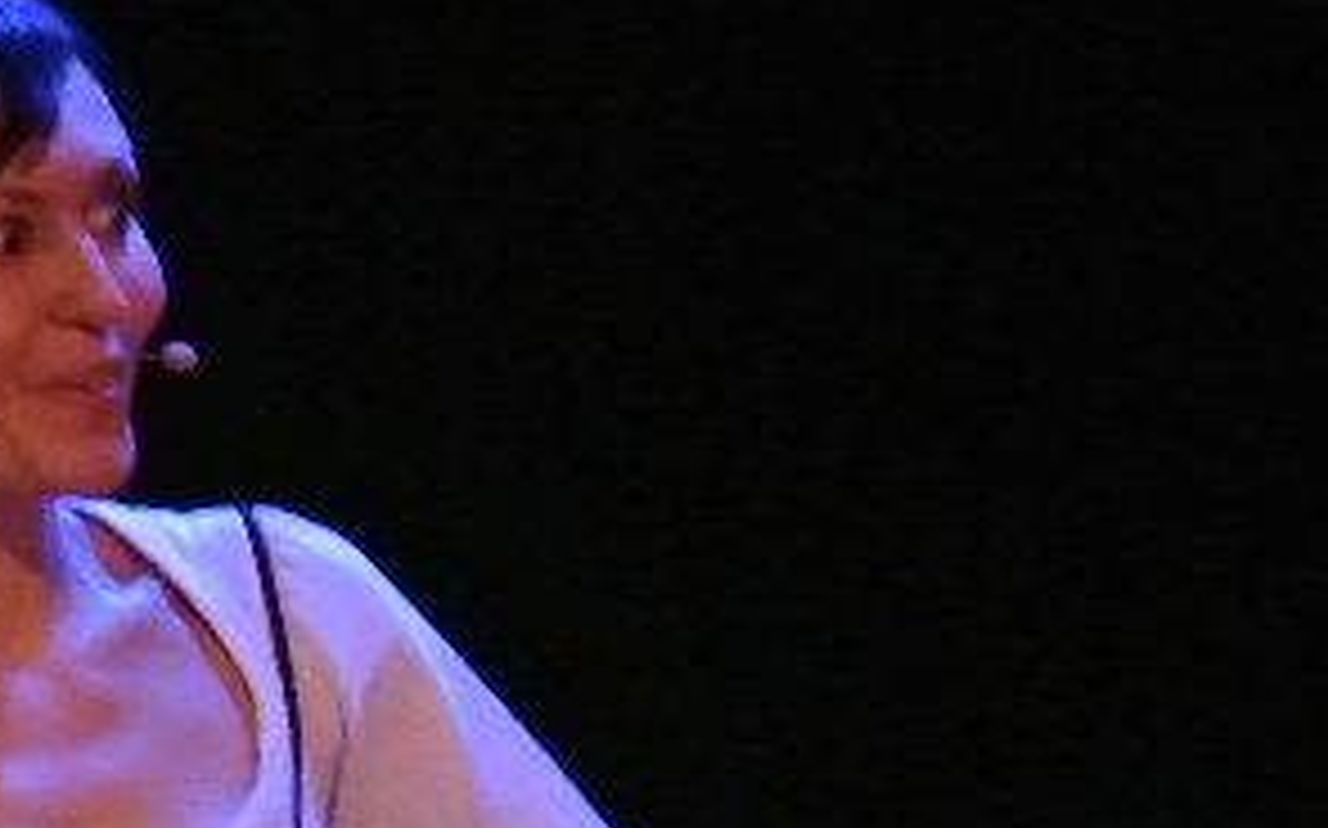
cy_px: 754
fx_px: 20835
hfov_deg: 3.6
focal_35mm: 576
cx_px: 149
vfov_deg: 2.3
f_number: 6.3
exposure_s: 1/100
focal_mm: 77.1
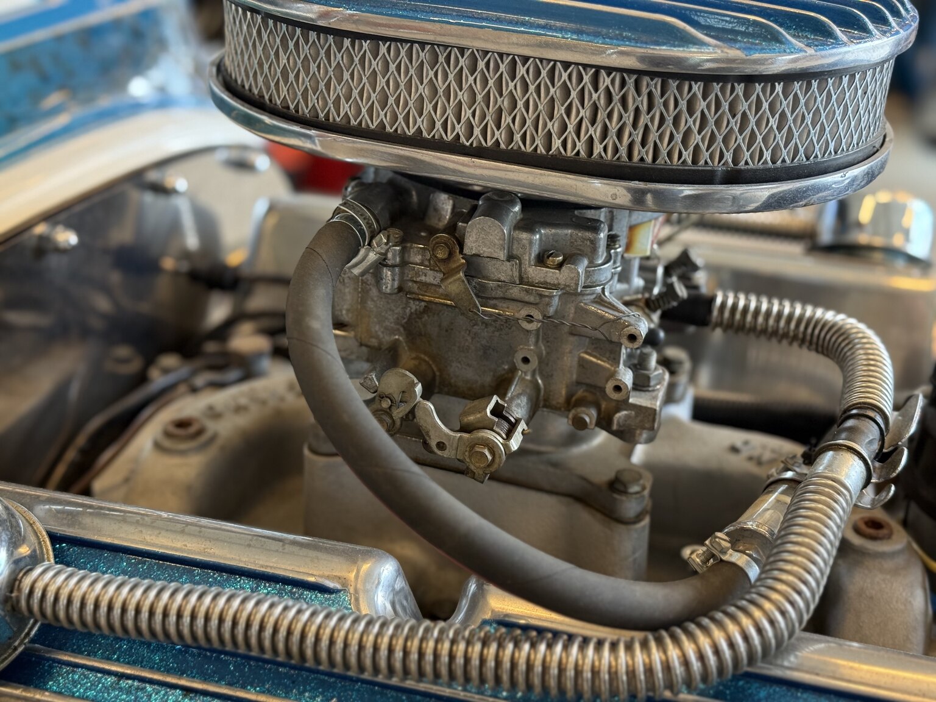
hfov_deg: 39.7
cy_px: 351
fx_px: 1298
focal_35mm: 48
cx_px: 468
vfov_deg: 30.3
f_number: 1.78
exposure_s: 1/100
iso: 160
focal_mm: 6.76
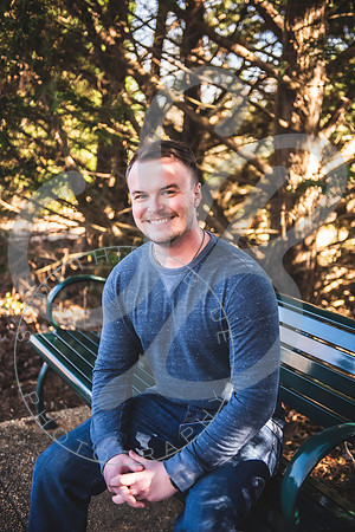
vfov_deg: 41.1
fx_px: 710
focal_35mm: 48
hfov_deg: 28.1
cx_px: 178
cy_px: 266
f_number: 2.8
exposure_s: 1/250
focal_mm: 48
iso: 200
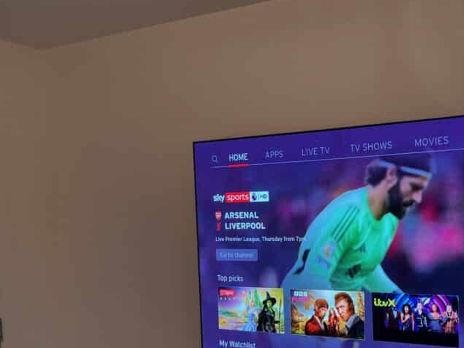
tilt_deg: -3.6
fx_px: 563
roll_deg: +1.8
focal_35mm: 42
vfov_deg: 33.7
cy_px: 259
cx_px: 339
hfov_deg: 43.6
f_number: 1.6
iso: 80
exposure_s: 1/100
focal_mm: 5.1
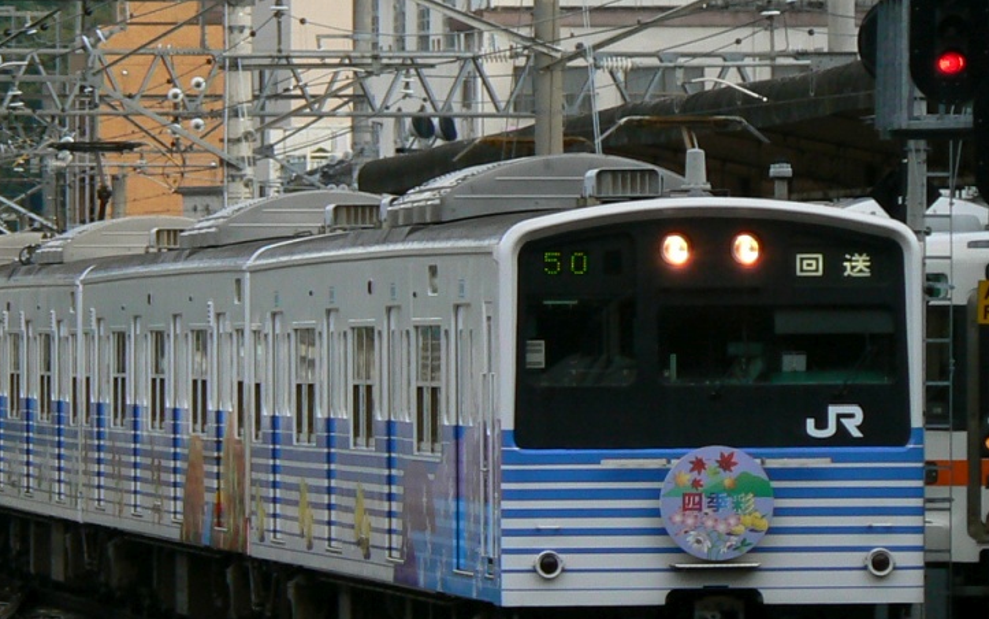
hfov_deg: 4.6
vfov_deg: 2.9
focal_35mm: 452
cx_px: 446
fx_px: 12184
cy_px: 405
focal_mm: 36.5
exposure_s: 1/250
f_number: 3.3
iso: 100
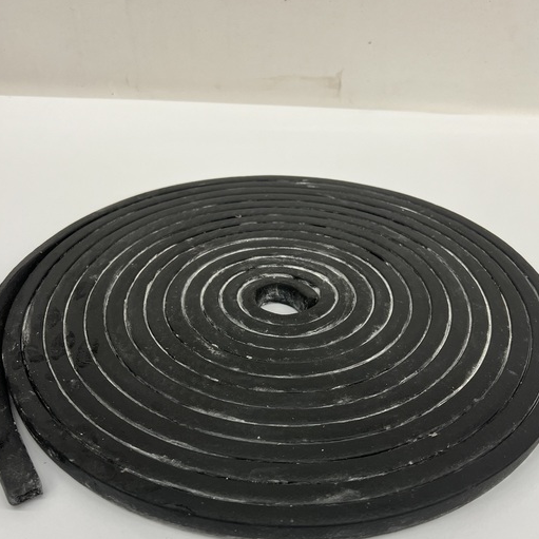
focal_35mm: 36
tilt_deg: -39.3
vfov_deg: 45.6
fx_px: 634
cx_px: 271
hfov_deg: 46.0
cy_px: 340
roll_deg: +0.0
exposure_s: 1/100
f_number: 1.5
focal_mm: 5.7
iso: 50
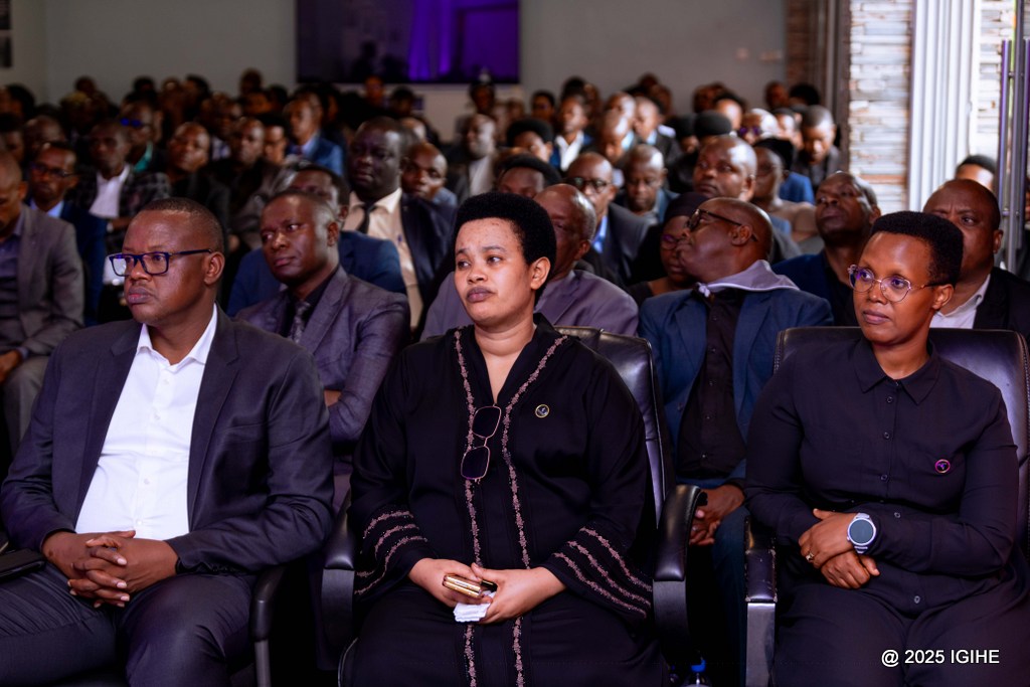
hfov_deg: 28.8
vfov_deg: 19.5
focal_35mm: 70
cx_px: 515
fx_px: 2003
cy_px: 344
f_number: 4
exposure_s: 1/100
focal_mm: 70
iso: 400
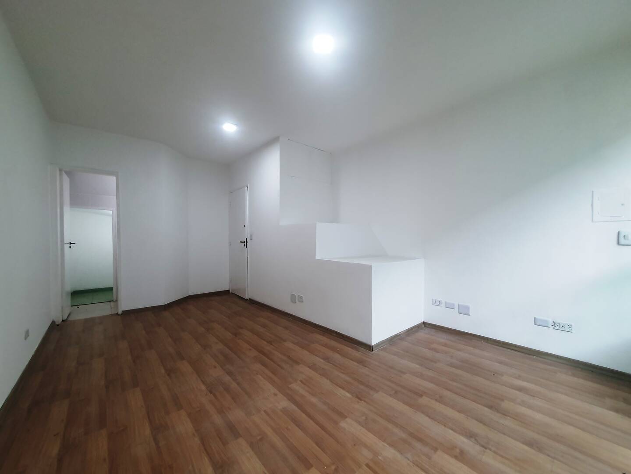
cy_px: 237
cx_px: 316
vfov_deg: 89.9
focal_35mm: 13
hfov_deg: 106.2
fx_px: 237
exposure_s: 1/60
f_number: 2.2
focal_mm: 1.8
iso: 200
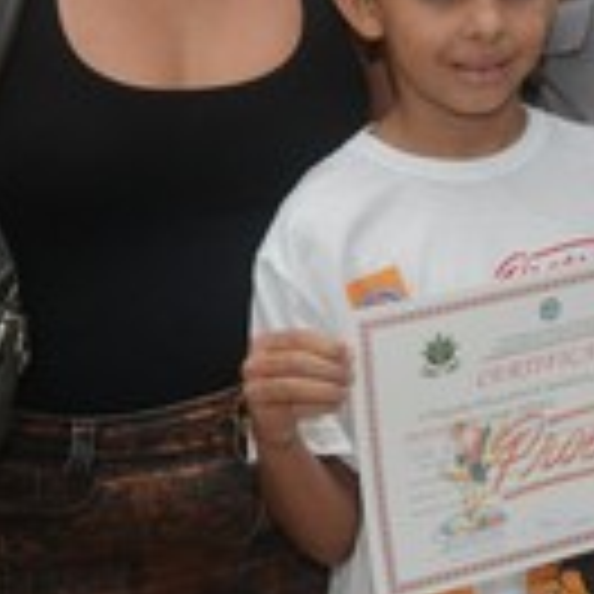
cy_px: -14
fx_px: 2194
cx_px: 531
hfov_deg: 15.3
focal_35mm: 113
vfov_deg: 15.1
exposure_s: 1/125
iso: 1600
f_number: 3.8
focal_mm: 26
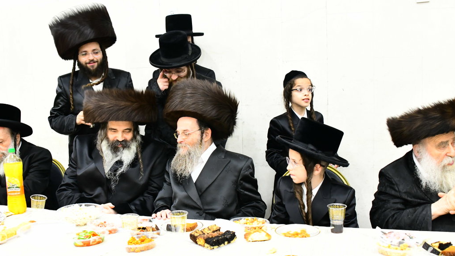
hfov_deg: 50.3
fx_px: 483
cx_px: 192
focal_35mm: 40
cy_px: 135
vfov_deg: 29.7
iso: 4000
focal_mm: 28
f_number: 5.6
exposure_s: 1/100
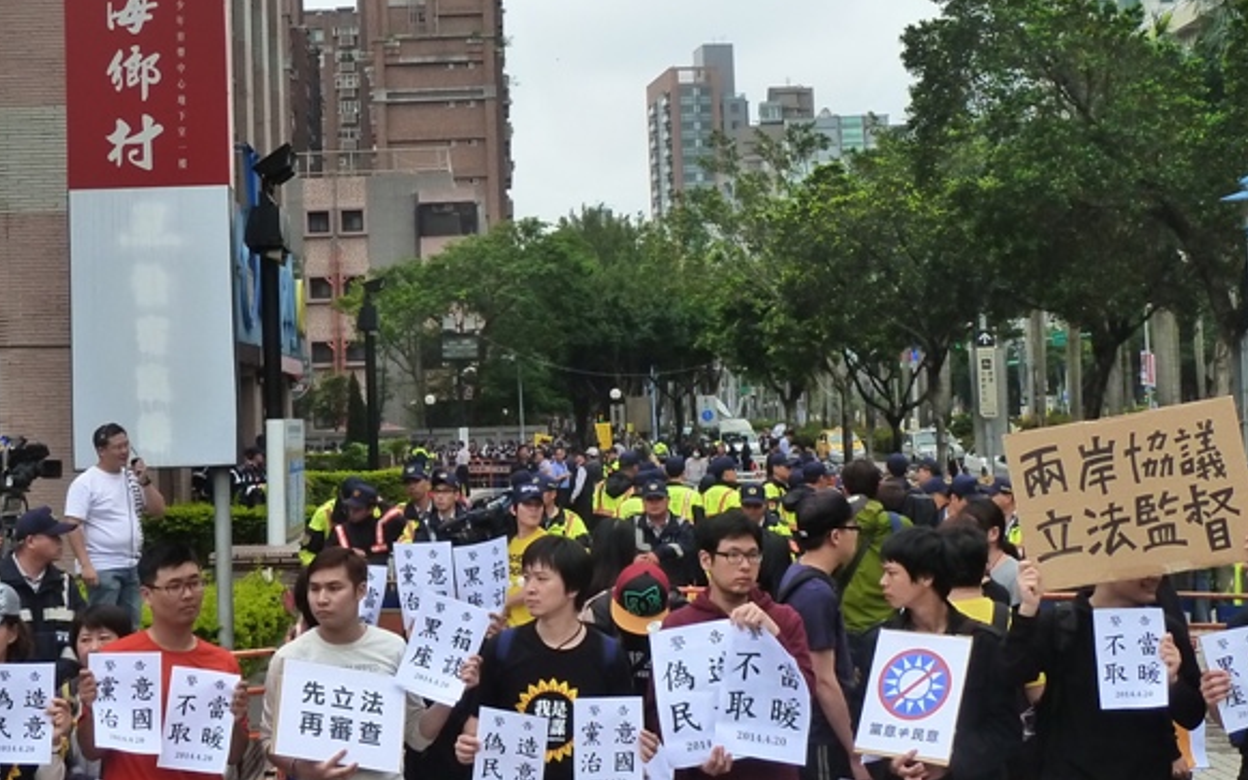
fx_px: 2143
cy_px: 243
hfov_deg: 32.3
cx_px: 471
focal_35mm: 63
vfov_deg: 20.5
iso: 200
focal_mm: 6.1
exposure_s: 1/200
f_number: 4
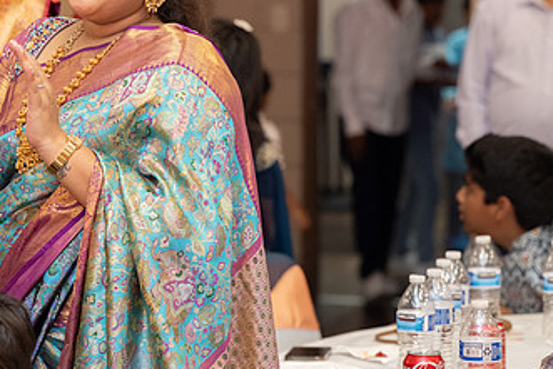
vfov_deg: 8.5
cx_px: 104
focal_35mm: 162
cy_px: 83
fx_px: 2489
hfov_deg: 12.6
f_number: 3.5
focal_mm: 92
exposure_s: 1/160
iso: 1000
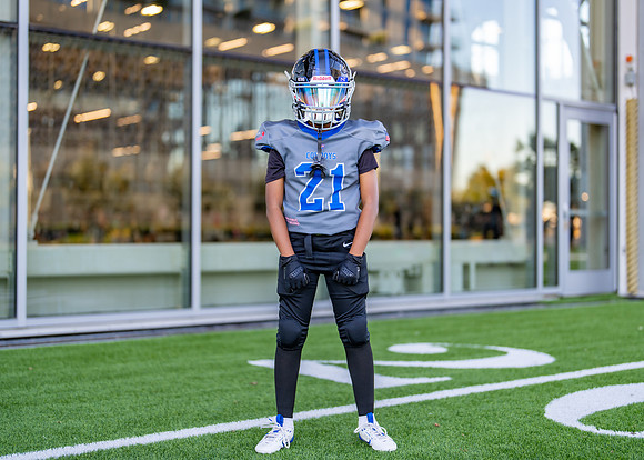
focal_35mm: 54
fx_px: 984
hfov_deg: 36.2
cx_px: 333
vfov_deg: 26.3
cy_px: 225
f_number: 1.2
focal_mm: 50
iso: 100
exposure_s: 1/400
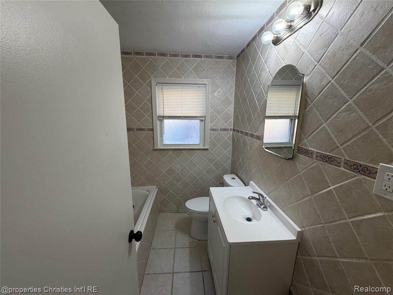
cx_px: 196
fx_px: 159
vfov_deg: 85.7
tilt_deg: -11.0
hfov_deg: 102.1
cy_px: 148
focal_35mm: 14
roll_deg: -0.3
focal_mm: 2.22
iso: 160
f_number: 2.2
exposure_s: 1/120
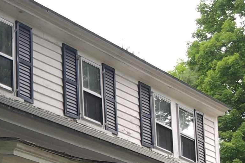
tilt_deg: +11.0
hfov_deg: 15.7
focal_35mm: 120
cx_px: -124
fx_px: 817
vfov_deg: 11.2
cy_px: 198
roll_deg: -1.5
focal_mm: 4.15
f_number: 2.2
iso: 25
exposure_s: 1/141
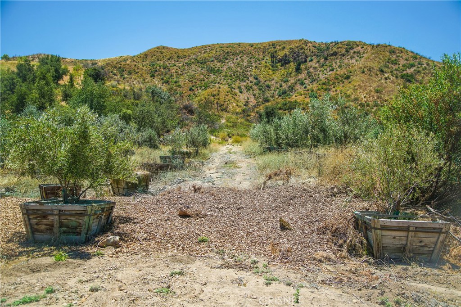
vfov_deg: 41.1
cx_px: 230
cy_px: 154
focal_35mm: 32
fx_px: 410
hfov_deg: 58.7
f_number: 4
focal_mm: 32
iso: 100
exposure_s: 1/800
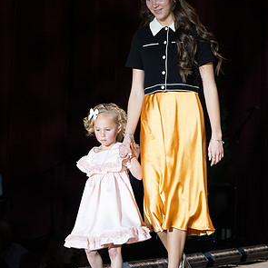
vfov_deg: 7.5
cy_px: 123
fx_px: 2032
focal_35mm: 232
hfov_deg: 7.5
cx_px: 160
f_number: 5.6
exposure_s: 1/250
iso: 1000
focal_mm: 96
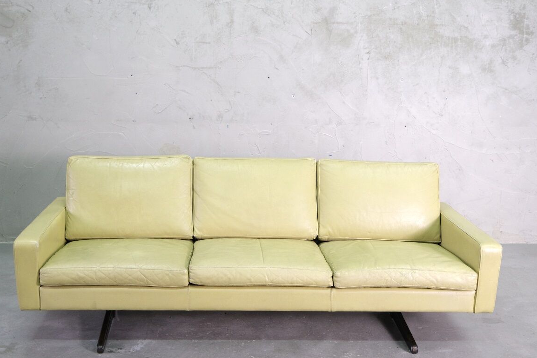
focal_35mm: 43
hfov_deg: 45.4
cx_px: 256
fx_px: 641
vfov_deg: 31.2
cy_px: 193
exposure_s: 1/40
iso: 1600
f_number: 4
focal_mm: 26
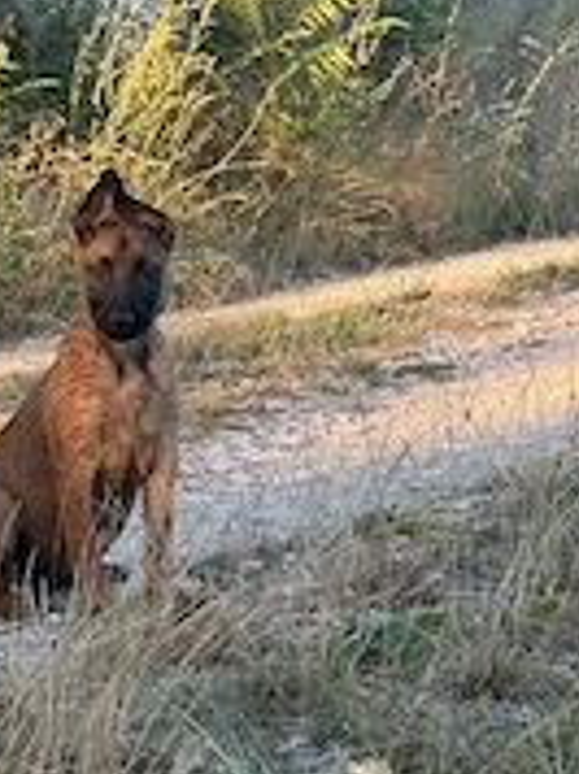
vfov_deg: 18.2
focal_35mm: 108
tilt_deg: -3.2
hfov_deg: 13.6
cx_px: 170
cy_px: 365
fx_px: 2414
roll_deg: +4.6
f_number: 1.78
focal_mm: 6.76
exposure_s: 1/503
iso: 80
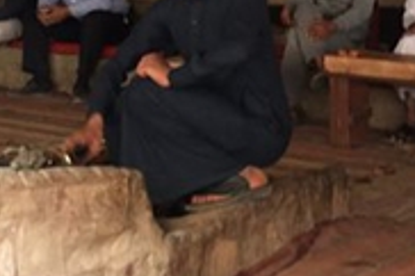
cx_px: 123
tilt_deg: -5.3
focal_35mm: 83
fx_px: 956
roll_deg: -2.6
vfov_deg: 16.2
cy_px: 35
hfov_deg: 24.3
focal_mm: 4.15
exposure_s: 1/20
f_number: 2.2
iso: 250
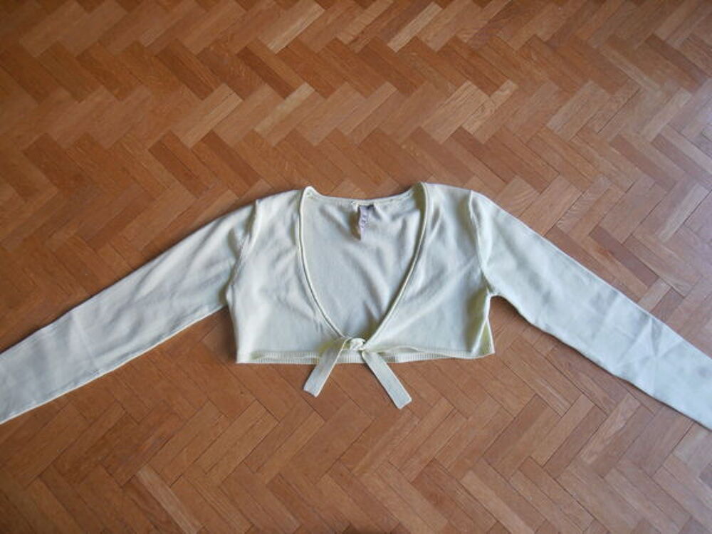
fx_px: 494
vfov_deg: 56.8
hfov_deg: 71.6
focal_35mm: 24
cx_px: 356
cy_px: 267
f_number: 3
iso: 80
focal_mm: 4.2
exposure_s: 1/30
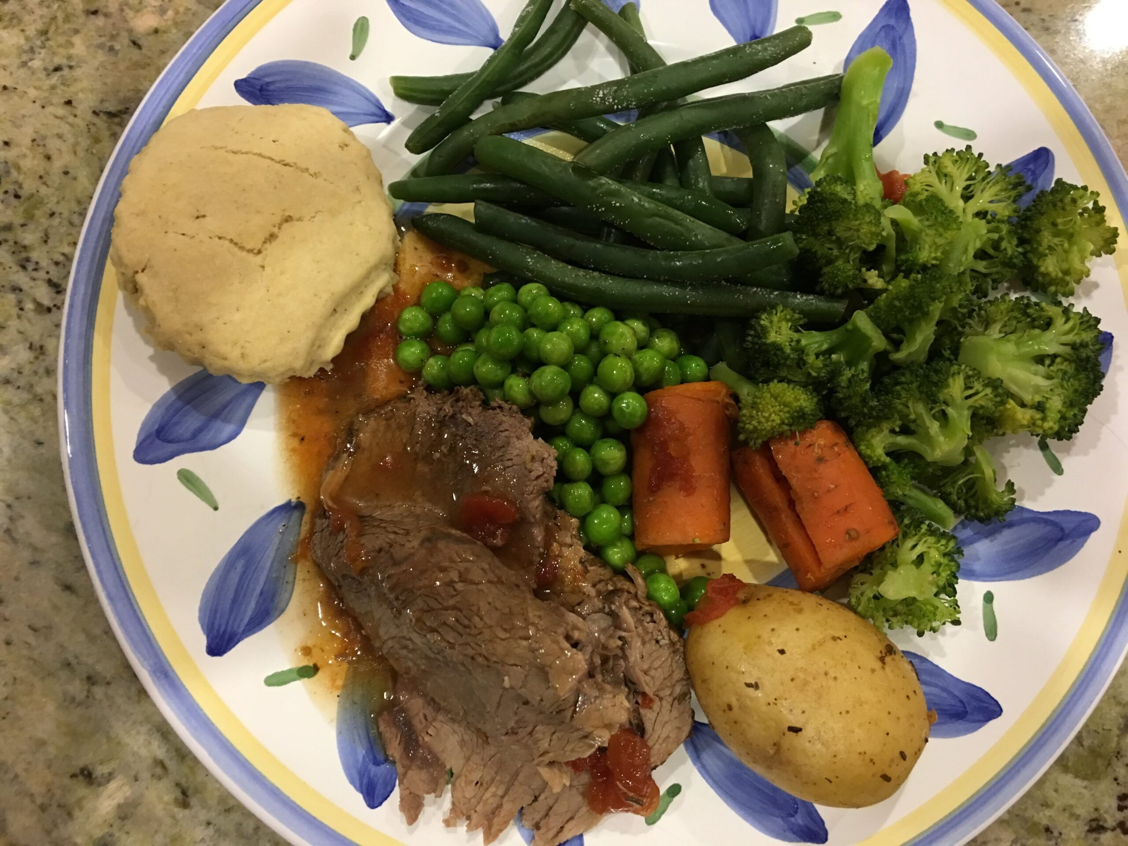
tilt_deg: -78.7
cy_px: 423
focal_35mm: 29
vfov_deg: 48.2
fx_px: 945
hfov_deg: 61.7
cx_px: 564
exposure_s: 1/15
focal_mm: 4.15
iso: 100
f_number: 2.2
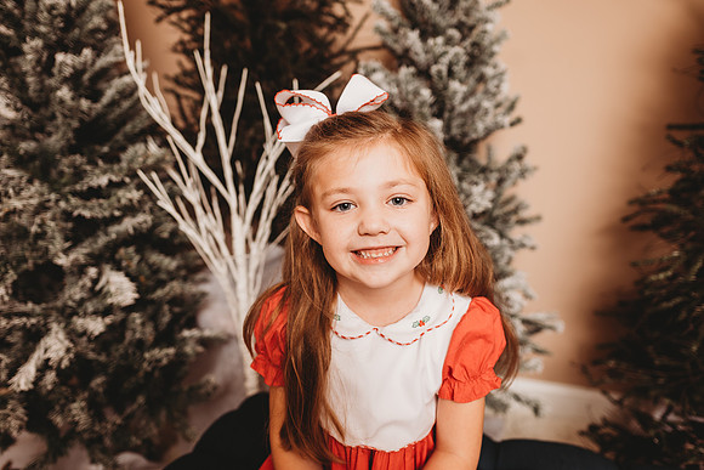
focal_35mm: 24
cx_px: 352
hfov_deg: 73.7
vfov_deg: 53.2
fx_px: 469
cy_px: 235
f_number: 2.8
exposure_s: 1/160
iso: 100
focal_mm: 24
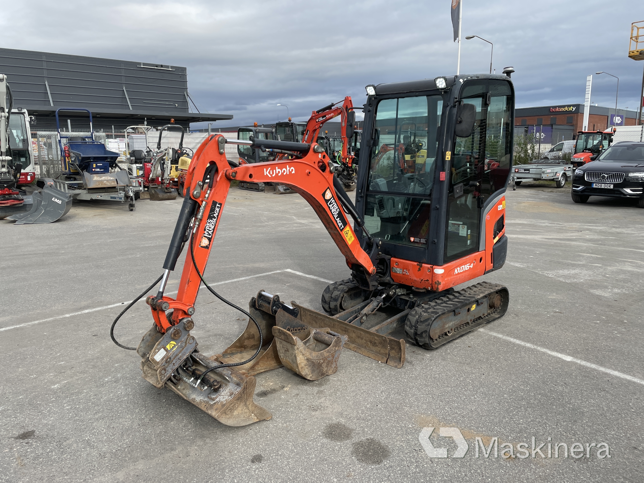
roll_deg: +2.7
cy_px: 242
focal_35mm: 26
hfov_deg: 67.3
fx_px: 484
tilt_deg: -12.5
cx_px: 322
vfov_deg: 53.1
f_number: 1.6
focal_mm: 4.2
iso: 32
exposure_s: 1/2174
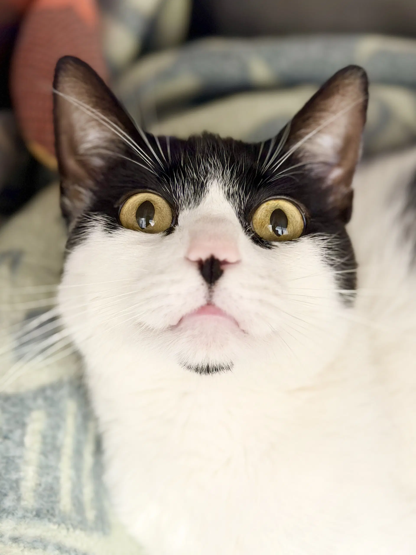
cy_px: 278
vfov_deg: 39.7
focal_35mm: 48
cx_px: 208
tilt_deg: -45.9
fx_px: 769
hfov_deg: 30.3
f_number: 1.78
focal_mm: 6.76
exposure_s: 1/40
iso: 200
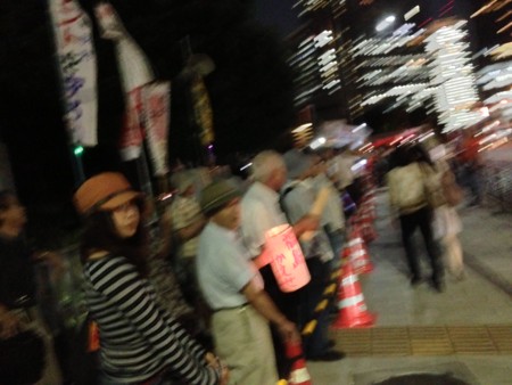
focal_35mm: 33
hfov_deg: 55.3
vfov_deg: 43.0
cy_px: 192
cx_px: 256
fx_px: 488
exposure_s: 1/20
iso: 1250
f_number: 2.4
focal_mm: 4.13
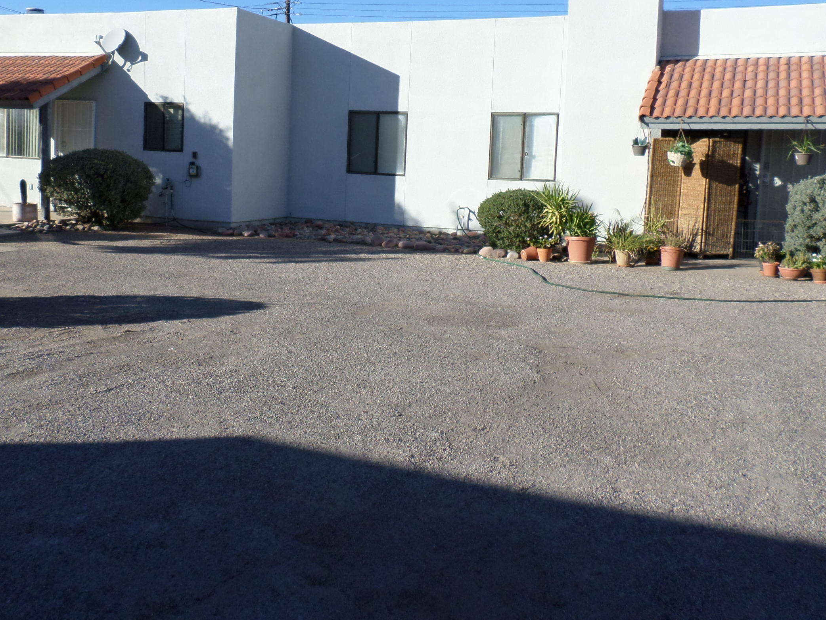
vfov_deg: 39.2
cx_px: 334
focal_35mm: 36
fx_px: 859
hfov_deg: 51.0
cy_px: 207
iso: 80
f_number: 2.5
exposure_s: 1/1000
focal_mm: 4.5
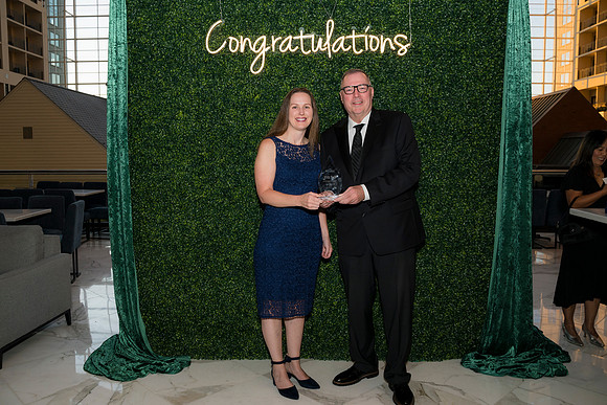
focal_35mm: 30
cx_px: 304
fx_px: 506
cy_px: 202
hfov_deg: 61.9
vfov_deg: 43.6
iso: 400
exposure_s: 1/160
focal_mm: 30
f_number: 5
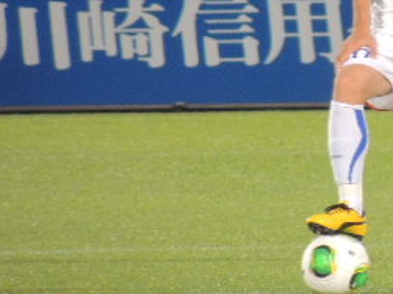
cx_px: 449
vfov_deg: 0.6
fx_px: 28925
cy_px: 100
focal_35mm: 2549
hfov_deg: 0.8
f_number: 5.9
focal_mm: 180
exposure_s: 1/100
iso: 800
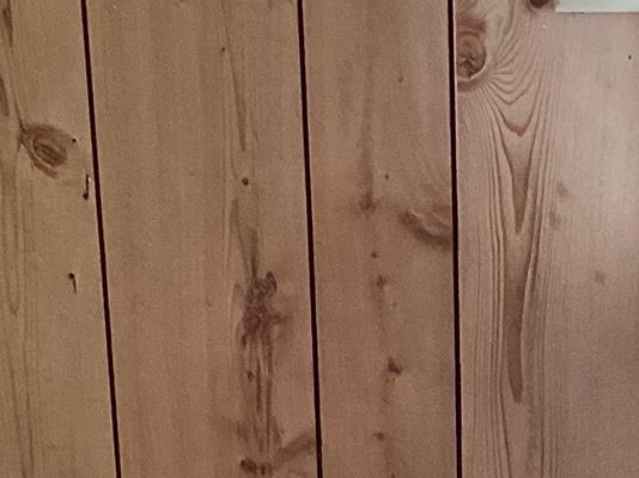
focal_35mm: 119
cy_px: 532
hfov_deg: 16.2
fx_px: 2196
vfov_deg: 12.2
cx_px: 650
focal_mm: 3.3
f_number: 2.4
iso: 80
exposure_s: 1/60
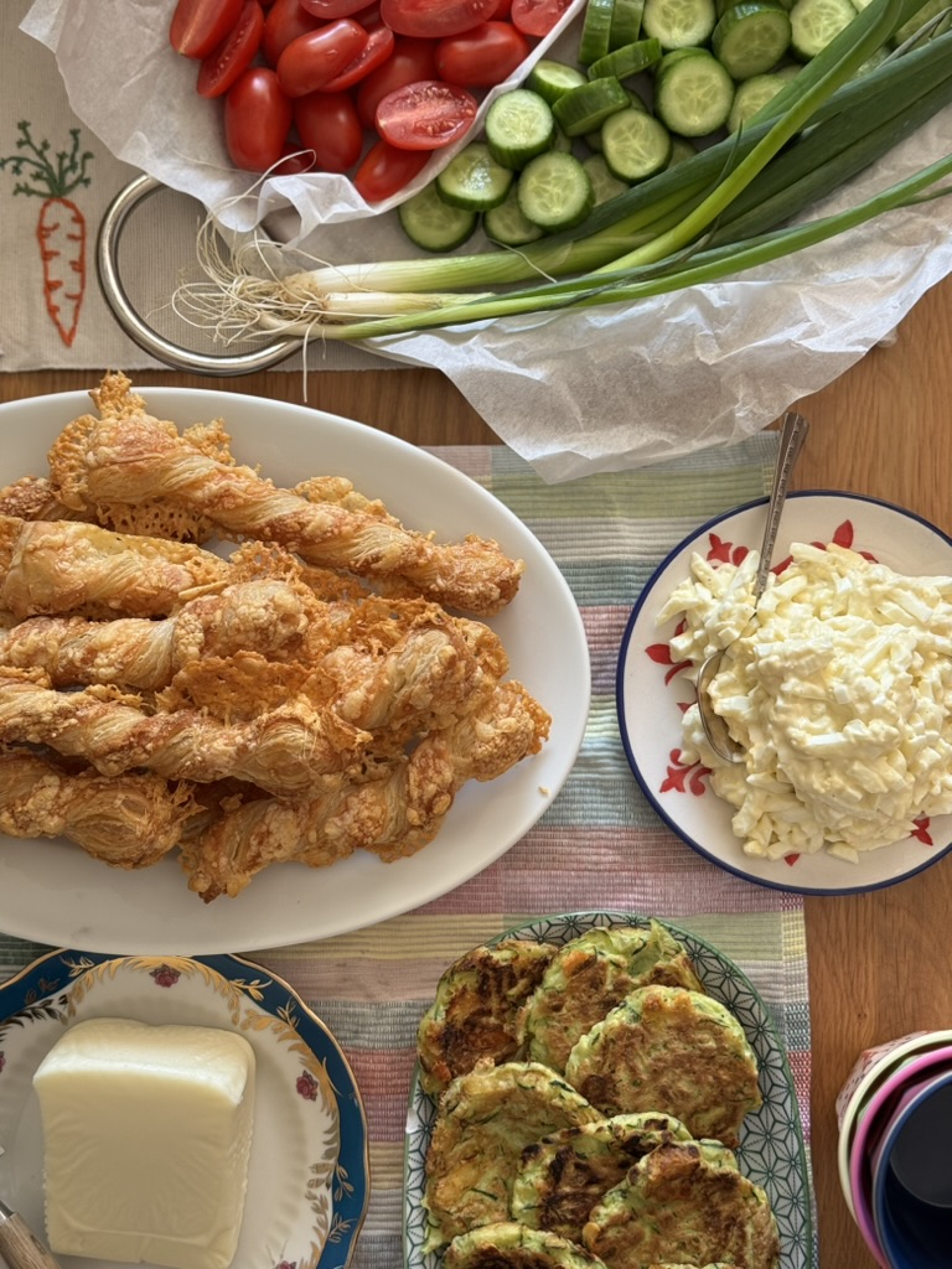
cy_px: 634
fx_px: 1760
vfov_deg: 39.7
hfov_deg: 30.3
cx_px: 476
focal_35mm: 48
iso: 64
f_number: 1.78
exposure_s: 1/100
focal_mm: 6.76
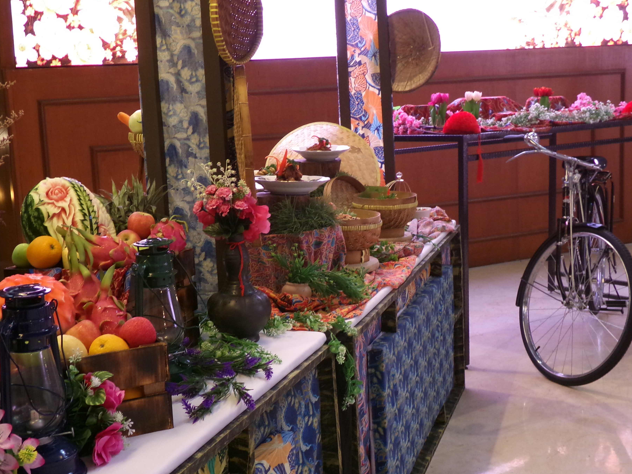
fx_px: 858
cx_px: 249
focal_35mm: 47
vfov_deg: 30.9
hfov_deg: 40.2
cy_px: 230
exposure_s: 1/17
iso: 270
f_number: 4
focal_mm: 6.6
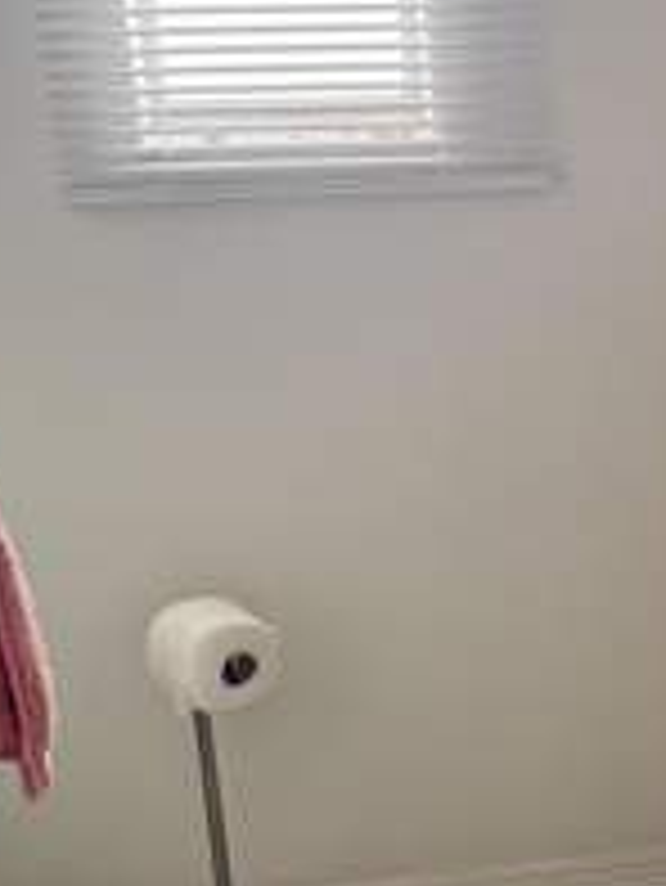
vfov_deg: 24.9
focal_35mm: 78
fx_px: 1999
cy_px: 571
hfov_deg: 18.0
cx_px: 792
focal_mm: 6.76
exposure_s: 1/60
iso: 320
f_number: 1.78
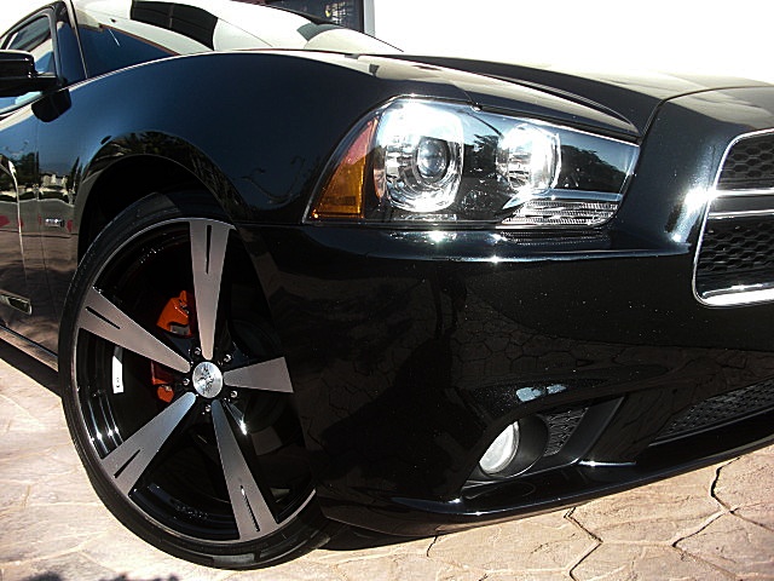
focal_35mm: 36
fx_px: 805
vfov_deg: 39.7
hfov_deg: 51.4
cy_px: 290
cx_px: 387
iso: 50
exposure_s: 1/250
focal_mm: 6.3
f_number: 2.8
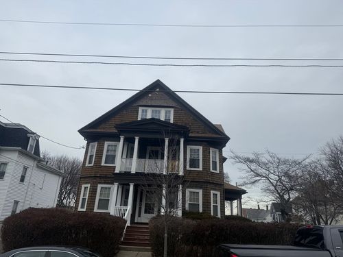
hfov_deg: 71.6
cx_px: 172
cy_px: 128
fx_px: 238
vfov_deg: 56.8
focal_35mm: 24
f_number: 1.78
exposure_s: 1/4167
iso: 80
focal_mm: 6.76
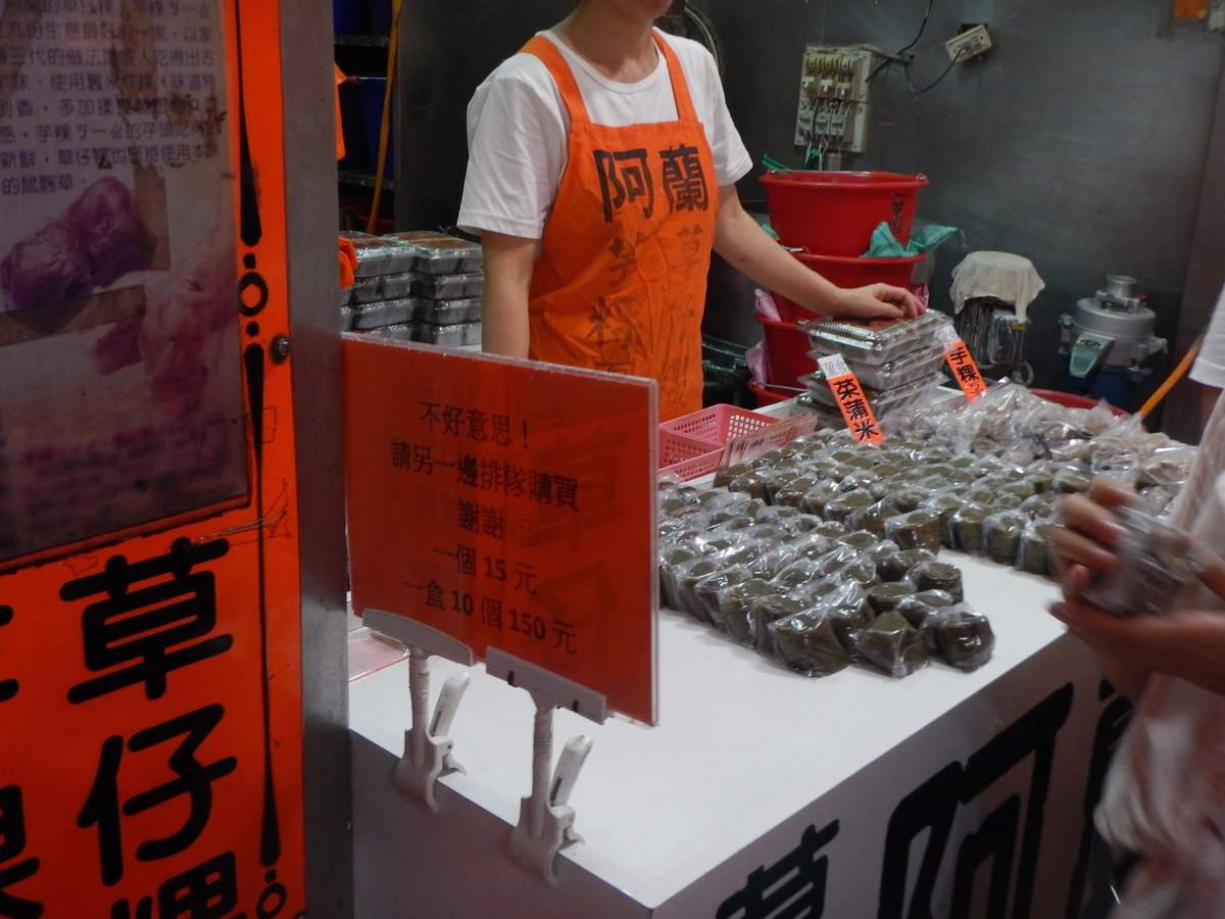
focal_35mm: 37
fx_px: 1309
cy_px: 460
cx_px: 612
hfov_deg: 50.1
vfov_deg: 38.7
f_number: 4.2
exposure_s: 1/30
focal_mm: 6.6
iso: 400
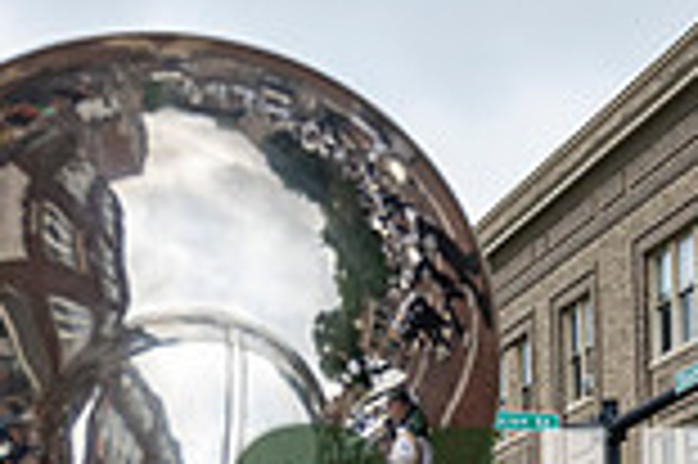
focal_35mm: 90
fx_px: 1743
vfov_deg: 14.4
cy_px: 637
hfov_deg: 22.3
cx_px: 567
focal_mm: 24
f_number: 4
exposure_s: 1/1600
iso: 500
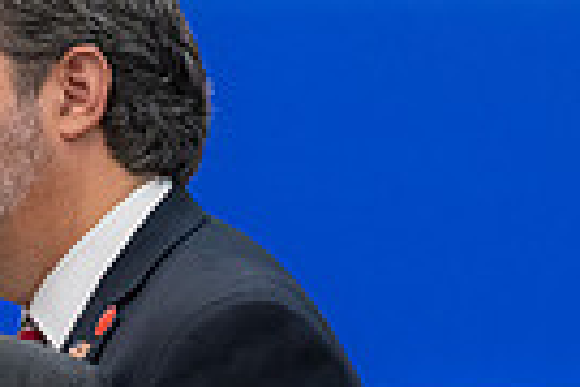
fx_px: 15014
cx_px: -477
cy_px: 280
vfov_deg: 1.5
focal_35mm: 932
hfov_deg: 2.2
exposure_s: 1/160
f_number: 4
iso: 1400
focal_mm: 145
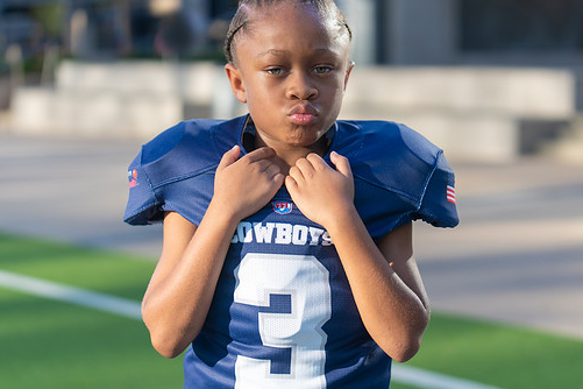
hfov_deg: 25.0
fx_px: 1312
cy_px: 182
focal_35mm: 81
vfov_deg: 16.9
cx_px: 324
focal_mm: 70
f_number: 2.8
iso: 100
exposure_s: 1/500
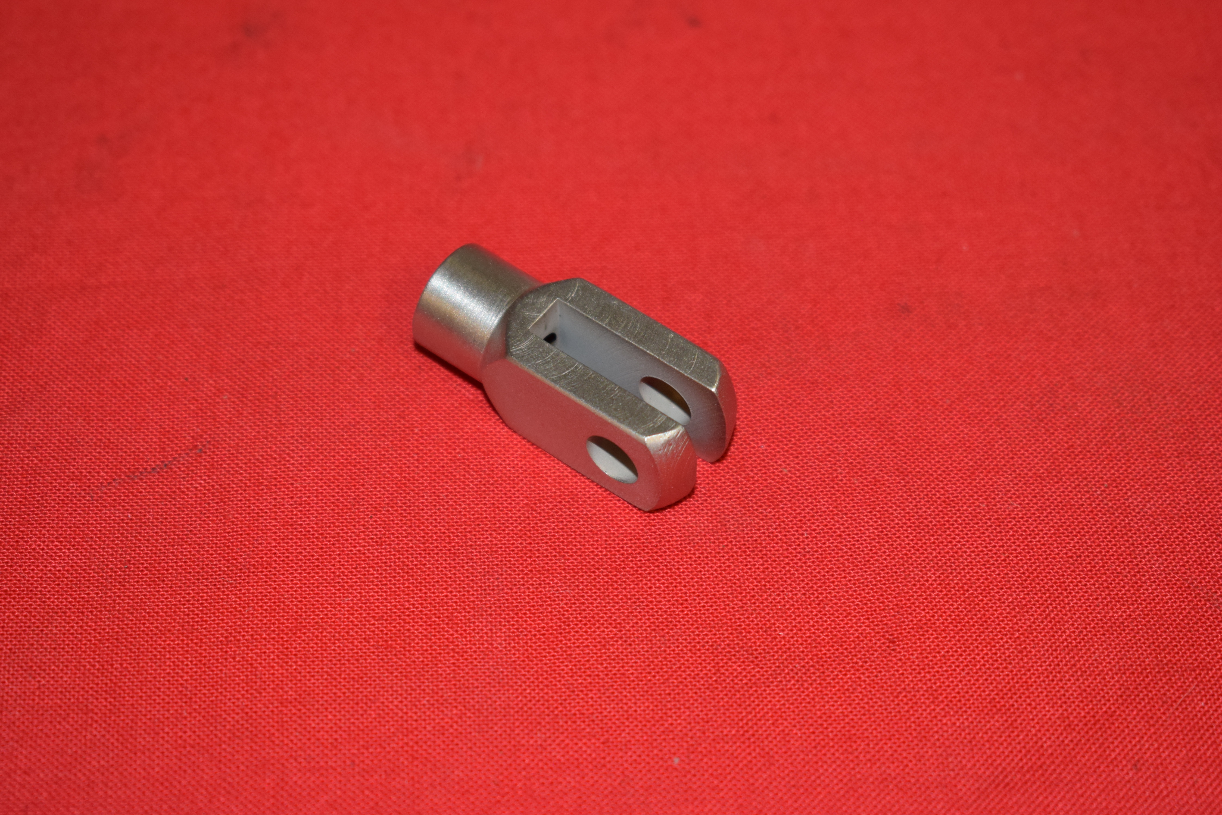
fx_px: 2801
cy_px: 408
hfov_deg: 24.6
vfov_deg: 16.6
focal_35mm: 82
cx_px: 611
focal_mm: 55
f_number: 5.6
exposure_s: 1/100
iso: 640
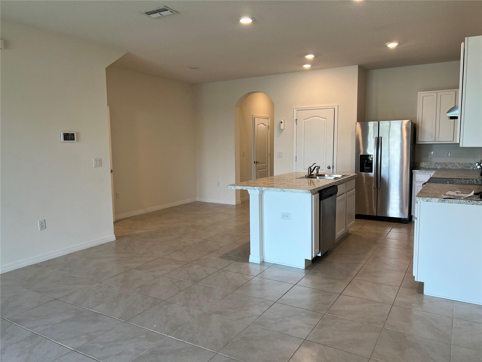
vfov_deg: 53.1
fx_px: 362
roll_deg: +0.8
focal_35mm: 26
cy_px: 181
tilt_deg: -6.6
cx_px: 241
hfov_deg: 67.3
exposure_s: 1/120
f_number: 1.5
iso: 64
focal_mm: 5.7
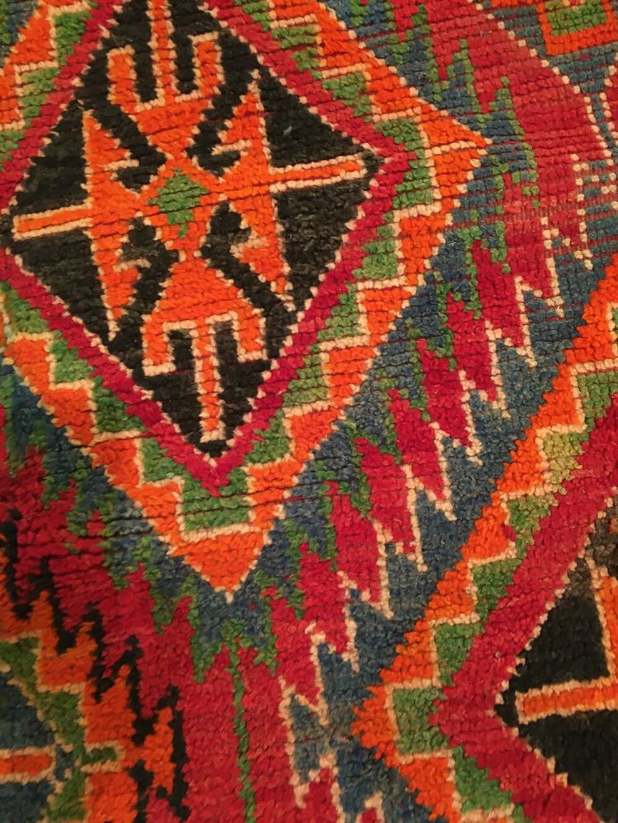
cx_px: 309
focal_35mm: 29
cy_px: 412
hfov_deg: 48.2
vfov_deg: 61.7
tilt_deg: -82.8
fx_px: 690
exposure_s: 1/17
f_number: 2.2
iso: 500
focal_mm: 4.15
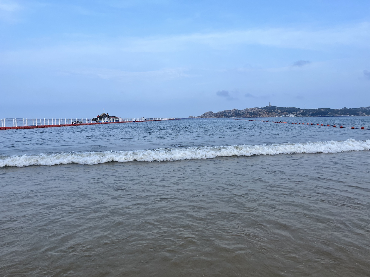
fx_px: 278
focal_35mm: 26
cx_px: 185
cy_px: 138
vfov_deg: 53.1
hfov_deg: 67.3
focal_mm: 5.1
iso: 50
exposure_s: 1/2179
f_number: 1.6
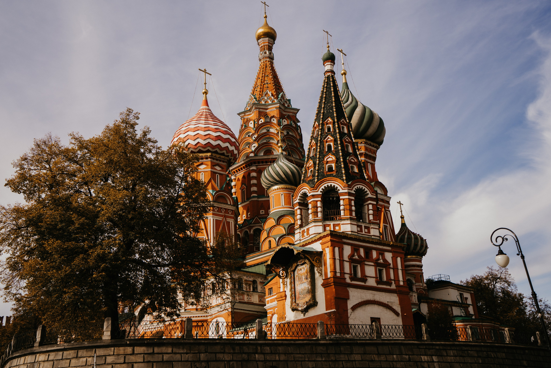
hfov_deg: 54.4
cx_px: 276
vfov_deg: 37.9
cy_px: 184
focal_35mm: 35
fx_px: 536
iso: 100
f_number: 4
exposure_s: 1/500
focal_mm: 35
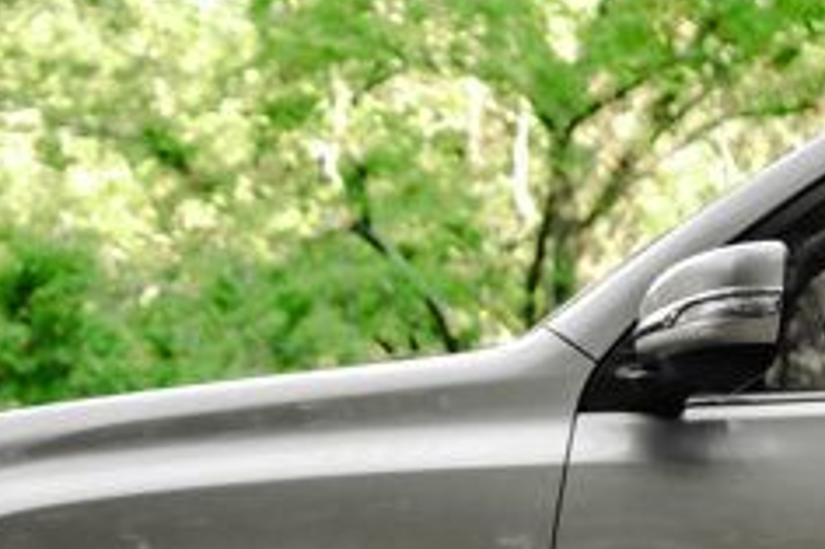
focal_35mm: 146
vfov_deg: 9.3
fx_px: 3343
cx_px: 199
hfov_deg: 14.0
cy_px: 638
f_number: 2.8
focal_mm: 50
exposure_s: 1/320
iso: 640
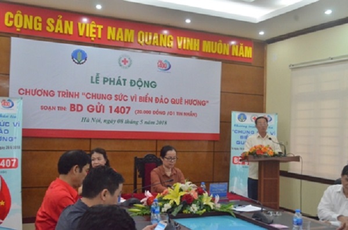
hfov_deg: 46.5
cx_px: 174
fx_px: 405
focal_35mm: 42
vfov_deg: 31.7
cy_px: 115
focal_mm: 28
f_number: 5.6
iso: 3200
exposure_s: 1/125
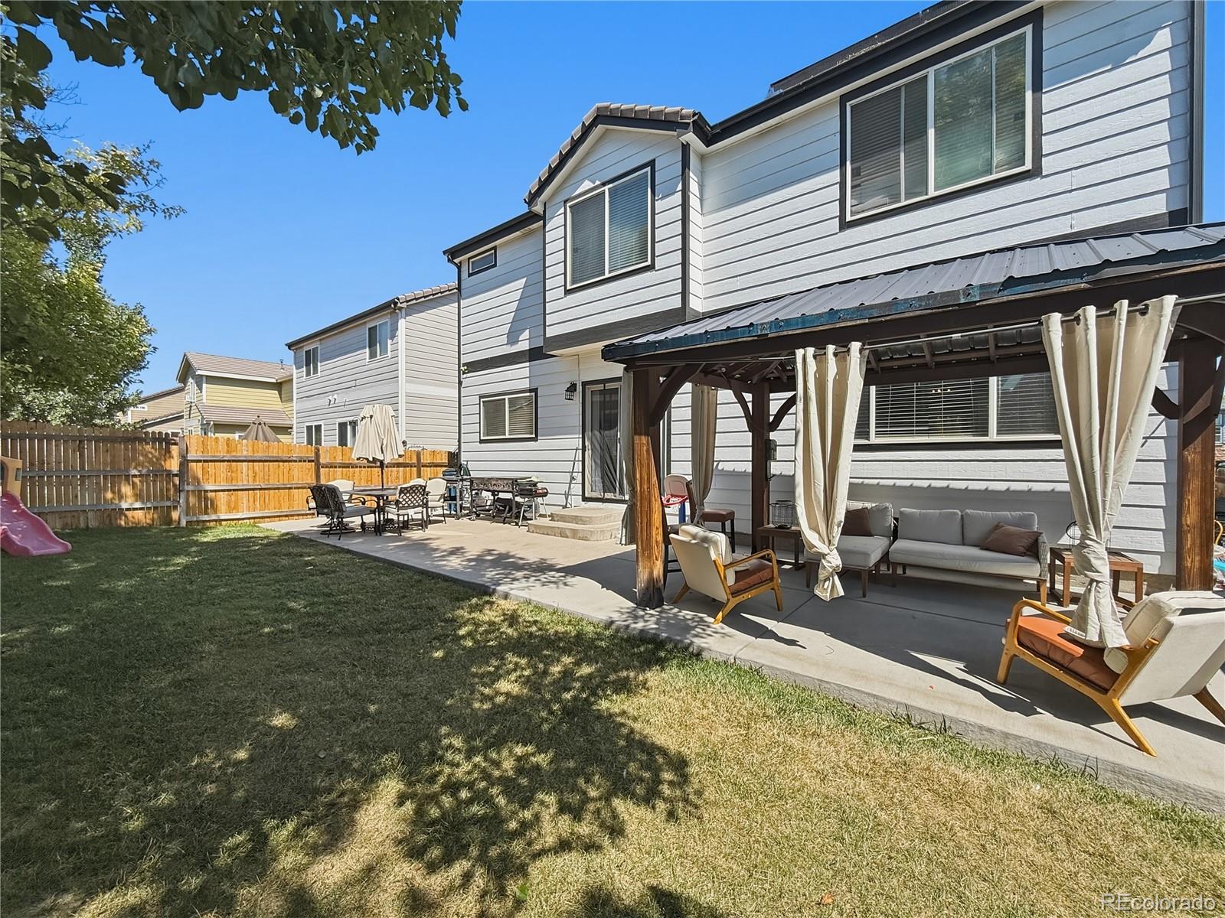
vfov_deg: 85.7
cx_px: 612
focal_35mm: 14
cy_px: 459
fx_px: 495
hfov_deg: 102.1
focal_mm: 2.2
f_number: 2.2
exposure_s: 1/2320
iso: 50
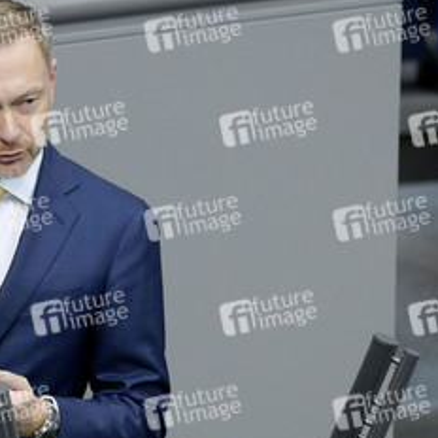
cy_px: 266
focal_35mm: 678
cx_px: 29
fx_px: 9706
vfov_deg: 2.6
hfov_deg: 2.6
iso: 8000
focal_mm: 410
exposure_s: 1/320
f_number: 6.3
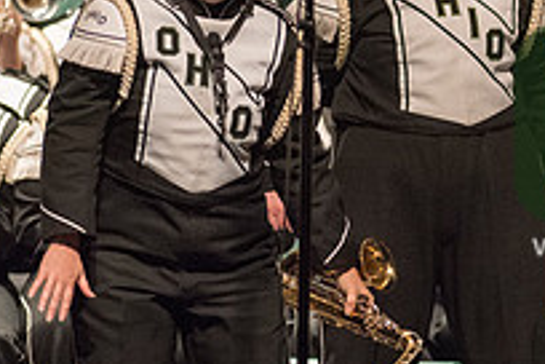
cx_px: 716
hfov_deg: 2.4
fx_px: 12943
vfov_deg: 1.6
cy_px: 151
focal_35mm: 855
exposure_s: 1/500
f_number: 2.8
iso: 4000
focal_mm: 300
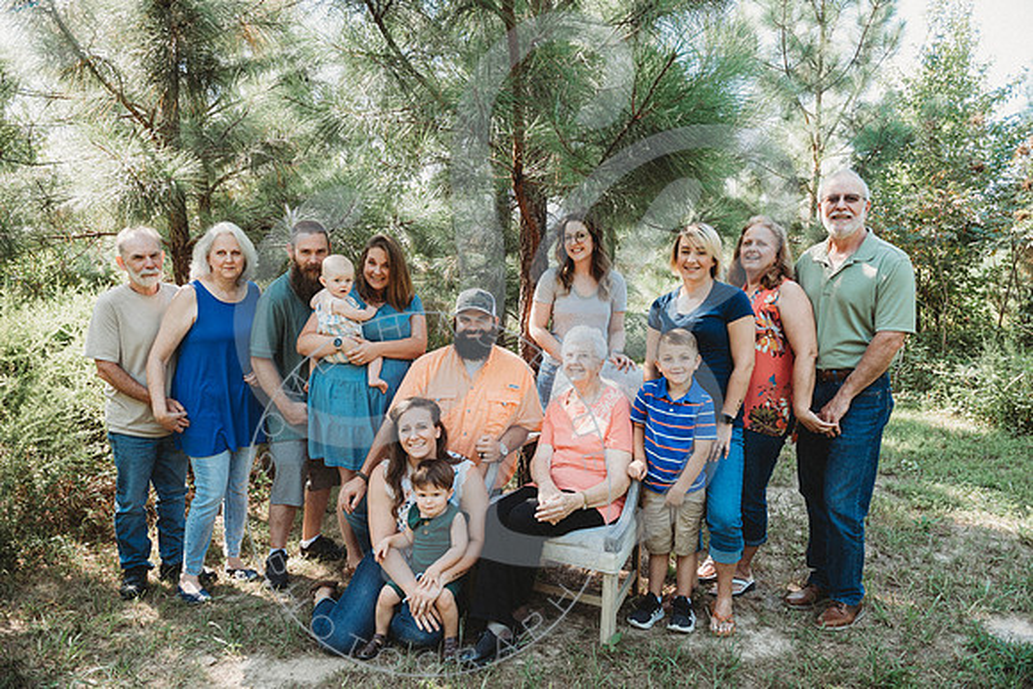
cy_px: 344
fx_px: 689
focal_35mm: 24
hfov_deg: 73.7
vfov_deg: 53.2
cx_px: 516
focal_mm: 24
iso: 200
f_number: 5
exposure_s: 1/125
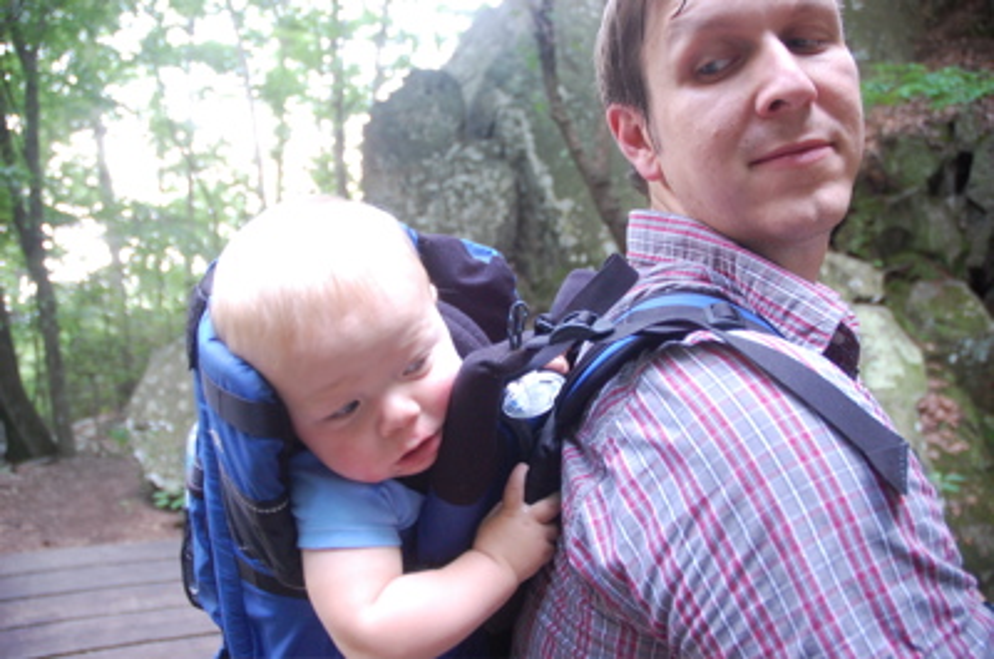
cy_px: 330
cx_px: 497
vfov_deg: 47.7
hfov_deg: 67.5
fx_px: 744
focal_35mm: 27
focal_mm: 18
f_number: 3.5
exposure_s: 1/20
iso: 800
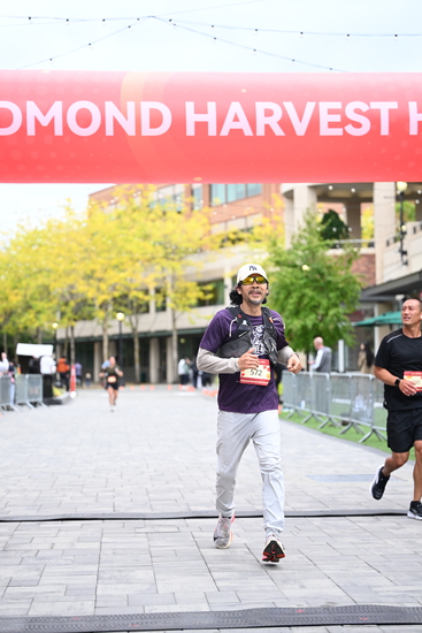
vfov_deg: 28.8
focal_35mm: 70
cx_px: 211
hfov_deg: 19.5
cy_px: 316
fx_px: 1230
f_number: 2.8
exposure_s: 1/1600
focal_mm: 70
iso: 640
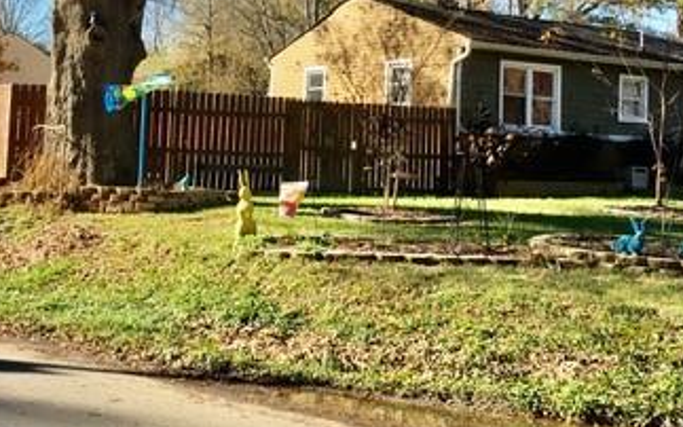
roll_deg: -1.7
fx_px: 1136
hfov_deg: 33.4
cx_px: 271
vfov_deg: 21.1
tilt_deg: +3.8
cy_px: 99
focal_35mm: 61
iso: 25
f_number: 2.2
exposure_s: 1/674
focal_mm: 4.15
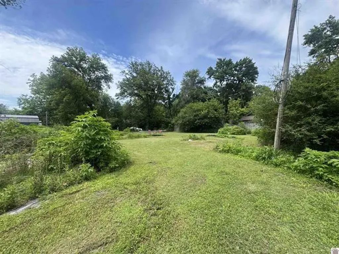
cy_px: 127
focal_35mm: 14
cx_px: 170
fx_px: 137
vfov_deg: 85.7
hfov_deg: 102.1
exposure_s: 1/681
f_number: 2.2
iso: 40
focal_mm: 2.22
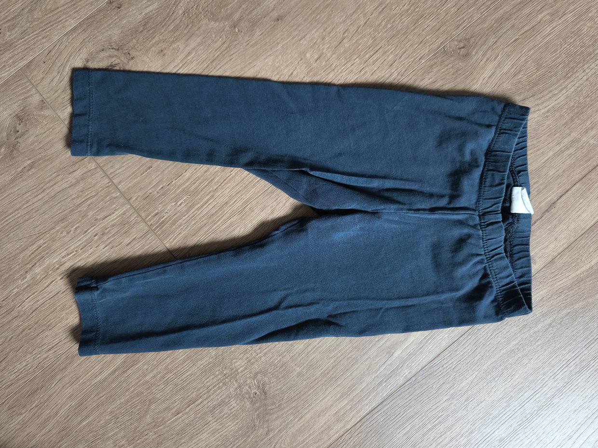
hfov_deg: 73.9
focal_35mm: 23
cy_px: 224
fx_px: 397
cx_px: 299
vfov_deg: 58.9
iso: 400
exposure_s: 1/50
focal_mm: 6.57
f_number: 1.6
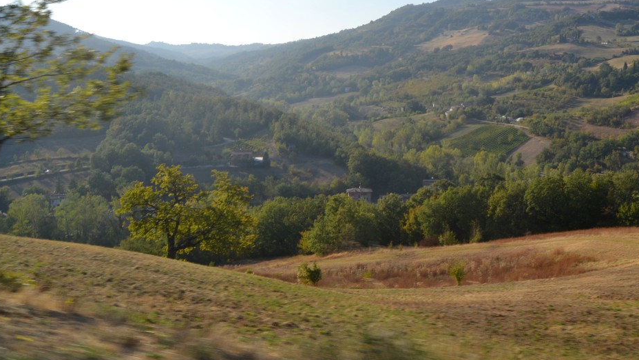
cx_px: 392
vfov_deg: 30.2
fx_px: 661
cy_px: 119
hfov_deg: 51.2
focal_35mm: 39
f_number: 9
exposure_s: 1/200
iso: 100
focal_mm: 20
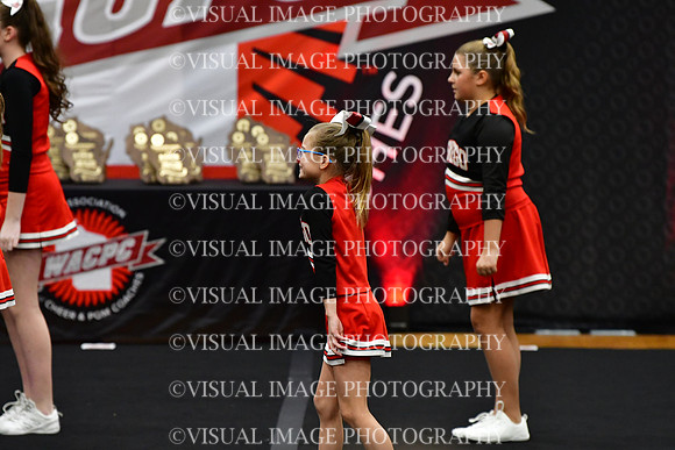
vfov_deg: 4.6
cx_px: 338
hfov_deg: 6.9
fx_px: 5626
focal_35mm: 300
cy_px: 225
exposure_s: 1/500
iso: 4000
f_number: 3.5
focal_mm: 200
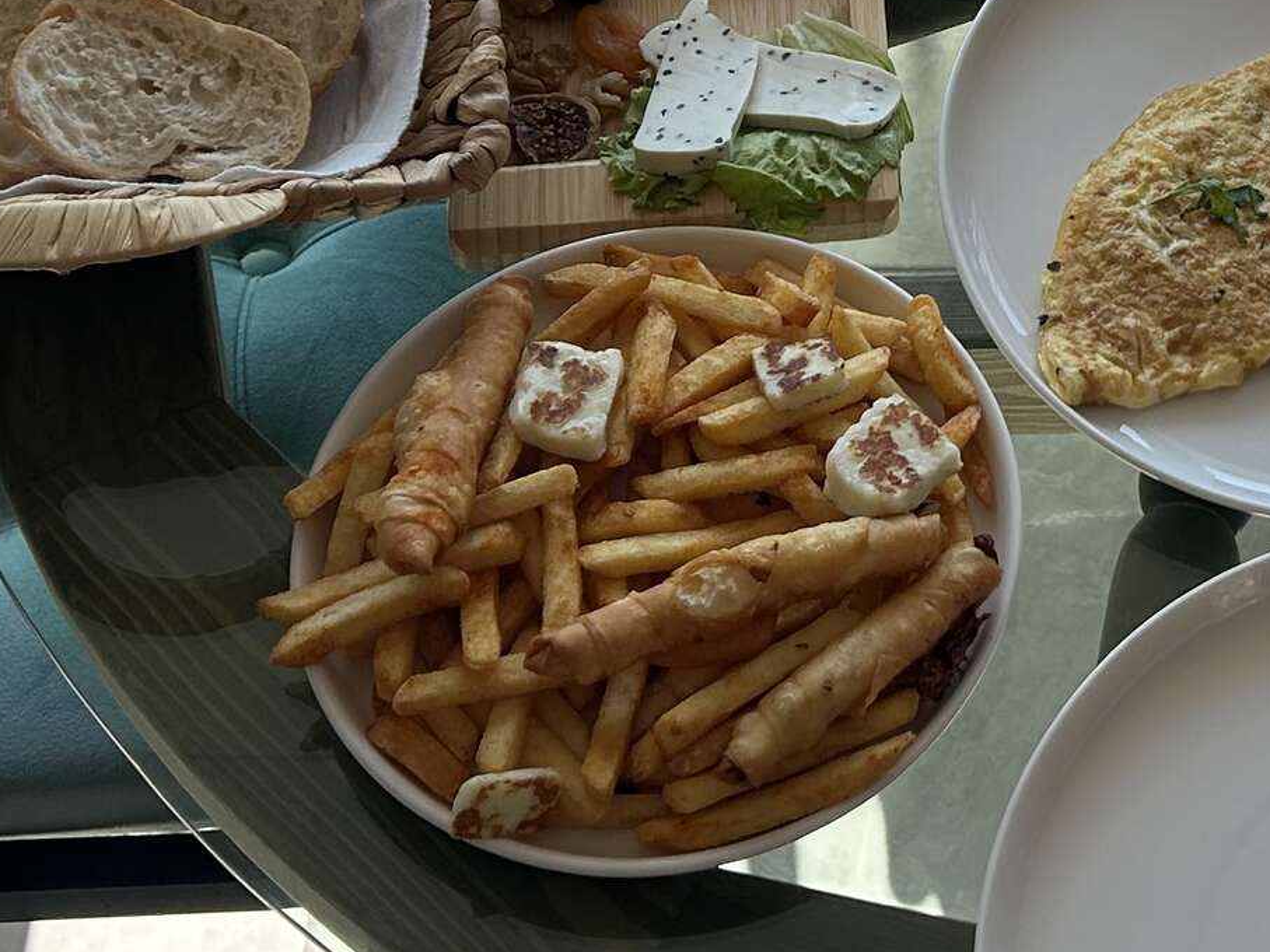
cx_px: 1339
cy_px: -125
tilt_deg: -50.7
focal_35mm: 86
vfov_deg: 16.6
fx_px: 3155
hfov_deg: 21.7
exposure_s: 1/1224
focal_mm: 5.7
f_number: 1.5
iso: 50
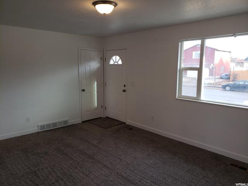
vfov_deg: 53.1
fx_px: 186
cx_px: 124
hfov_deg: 67.3
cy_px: 93
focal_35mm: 26
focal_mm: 4.3
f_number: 2.4
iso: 64
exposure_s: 1/60
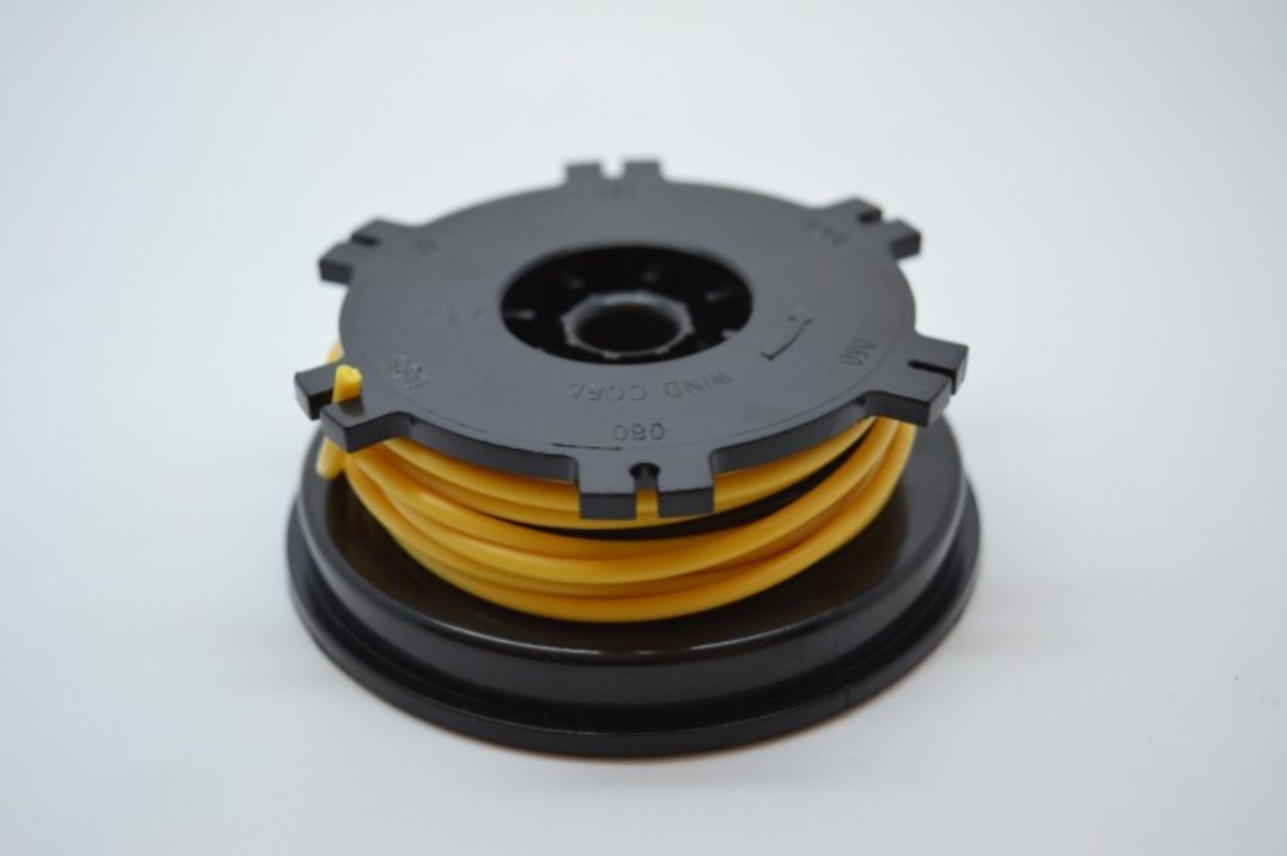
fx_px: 1876
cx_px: 644
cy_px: 428
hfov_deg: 37.9
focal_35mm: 52
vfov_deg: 25.7
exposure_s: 1/100
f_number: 4.8
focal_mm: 35
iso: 400
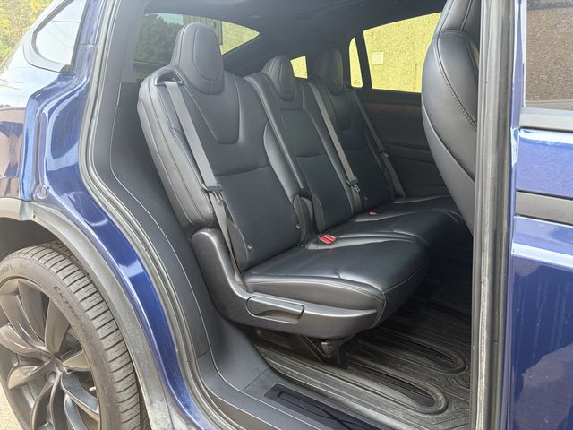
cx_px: 286
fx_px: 430
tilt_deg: -15.7
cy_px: 215
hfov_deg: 67.3
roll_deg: -0.4
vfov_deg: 53.1
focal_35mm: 26
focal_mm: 5.96
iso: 100
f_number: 1.6
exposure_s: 1/122
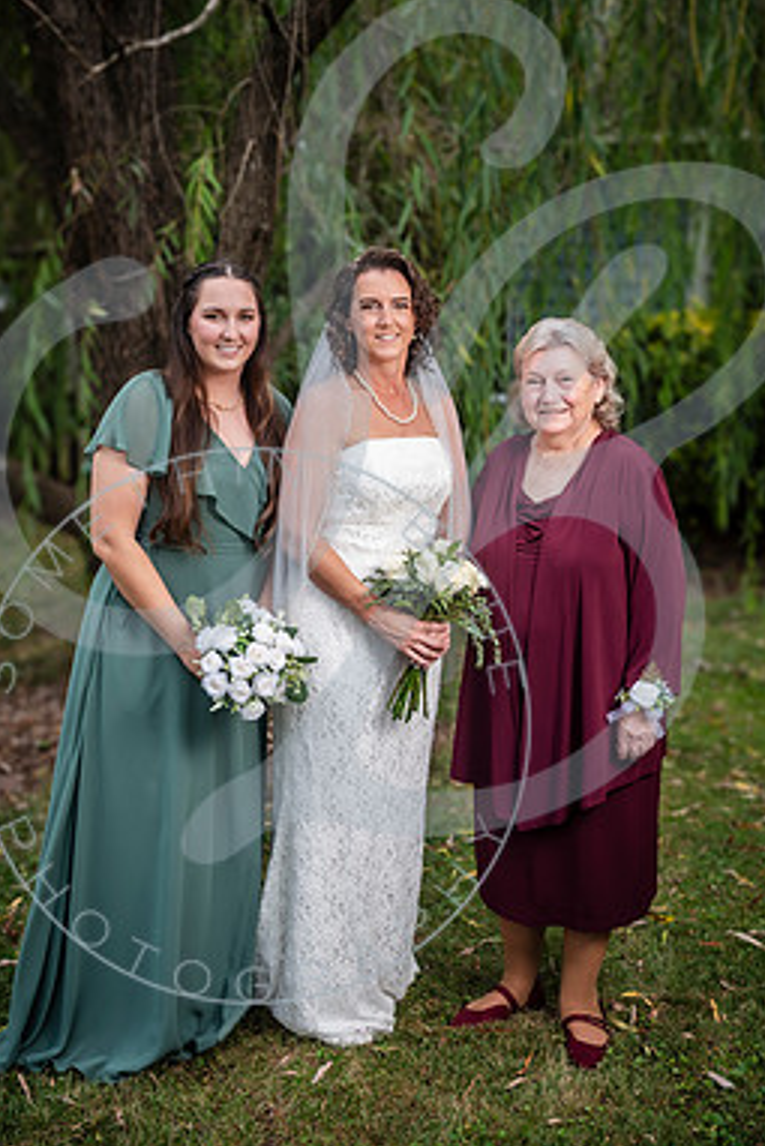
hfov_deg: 25.5
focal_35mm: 53
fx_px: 1688
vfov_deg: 37.4
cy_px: 498
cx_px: 387
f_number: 2.8
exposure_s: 1/250
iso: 100
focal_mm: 45
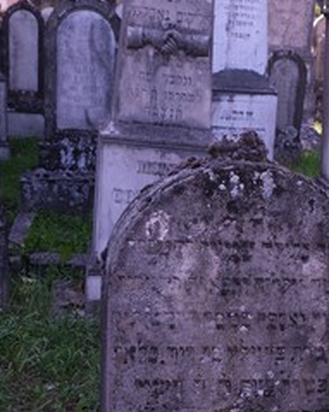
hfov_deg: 20.8
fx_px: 889
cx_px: 250
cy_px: 384
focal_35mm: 73
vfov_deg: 25.1
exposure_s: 1/800
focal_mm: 20.5
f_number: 5.6
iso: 1250
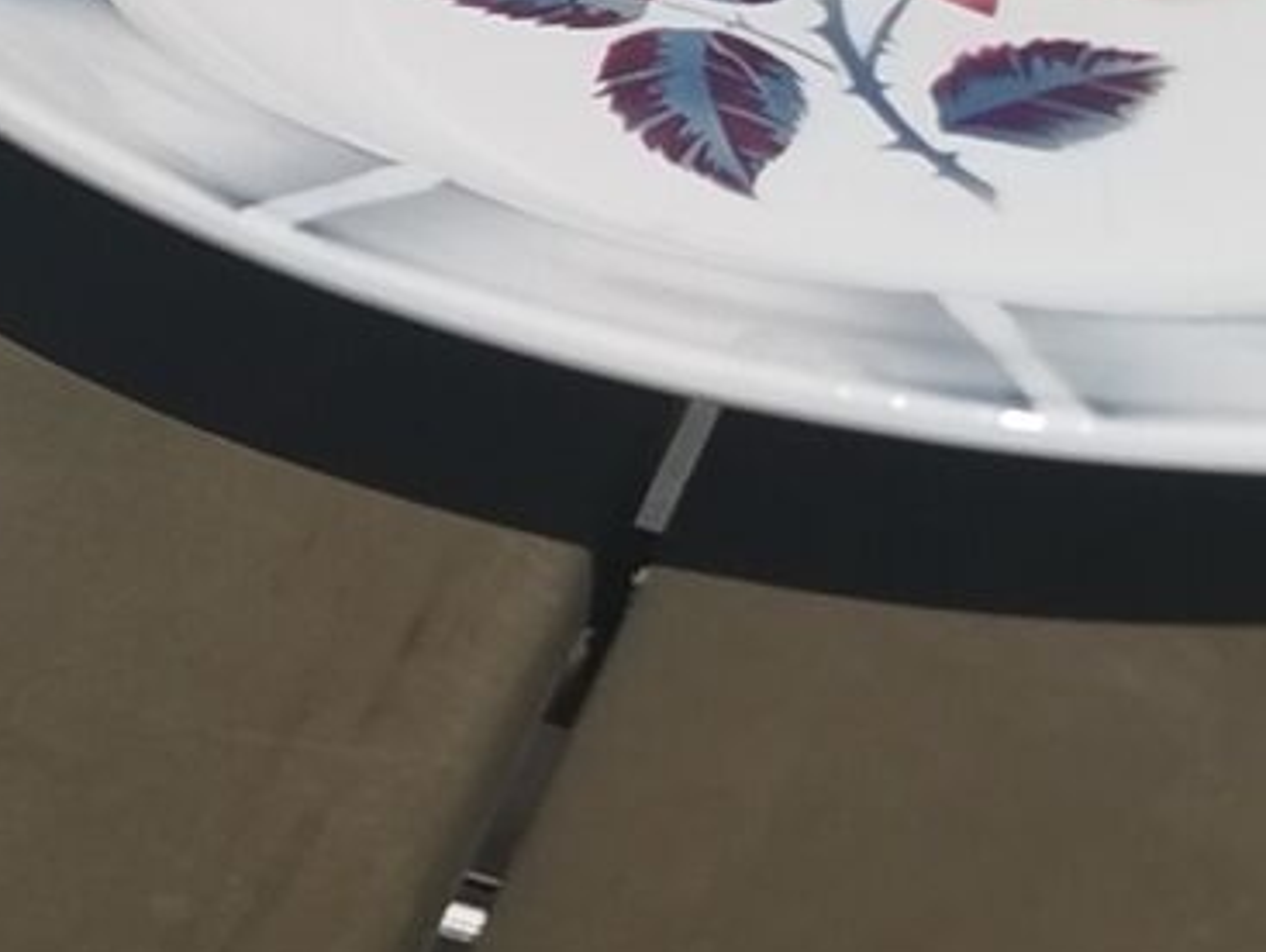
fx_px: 5381
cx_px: -1131
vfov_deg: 10.0
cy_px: -83
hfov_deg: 12.1
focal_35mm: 147
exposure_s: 1/9615
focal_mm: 5.56
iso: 50
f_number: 1.6
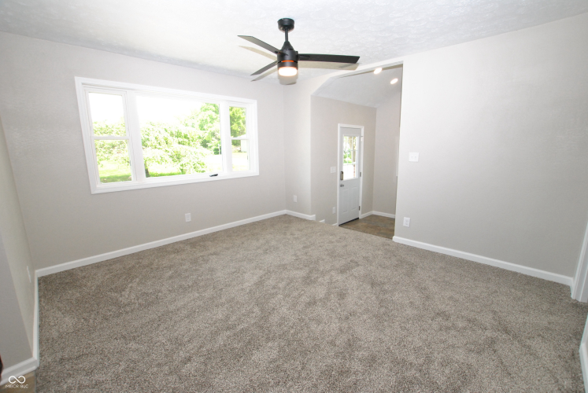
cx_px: 294
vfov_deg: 77.5
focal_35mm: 15
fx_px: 245
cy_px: 196
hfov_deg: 100.3
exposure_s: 1/100
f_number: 7.1
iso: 800
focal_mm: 10
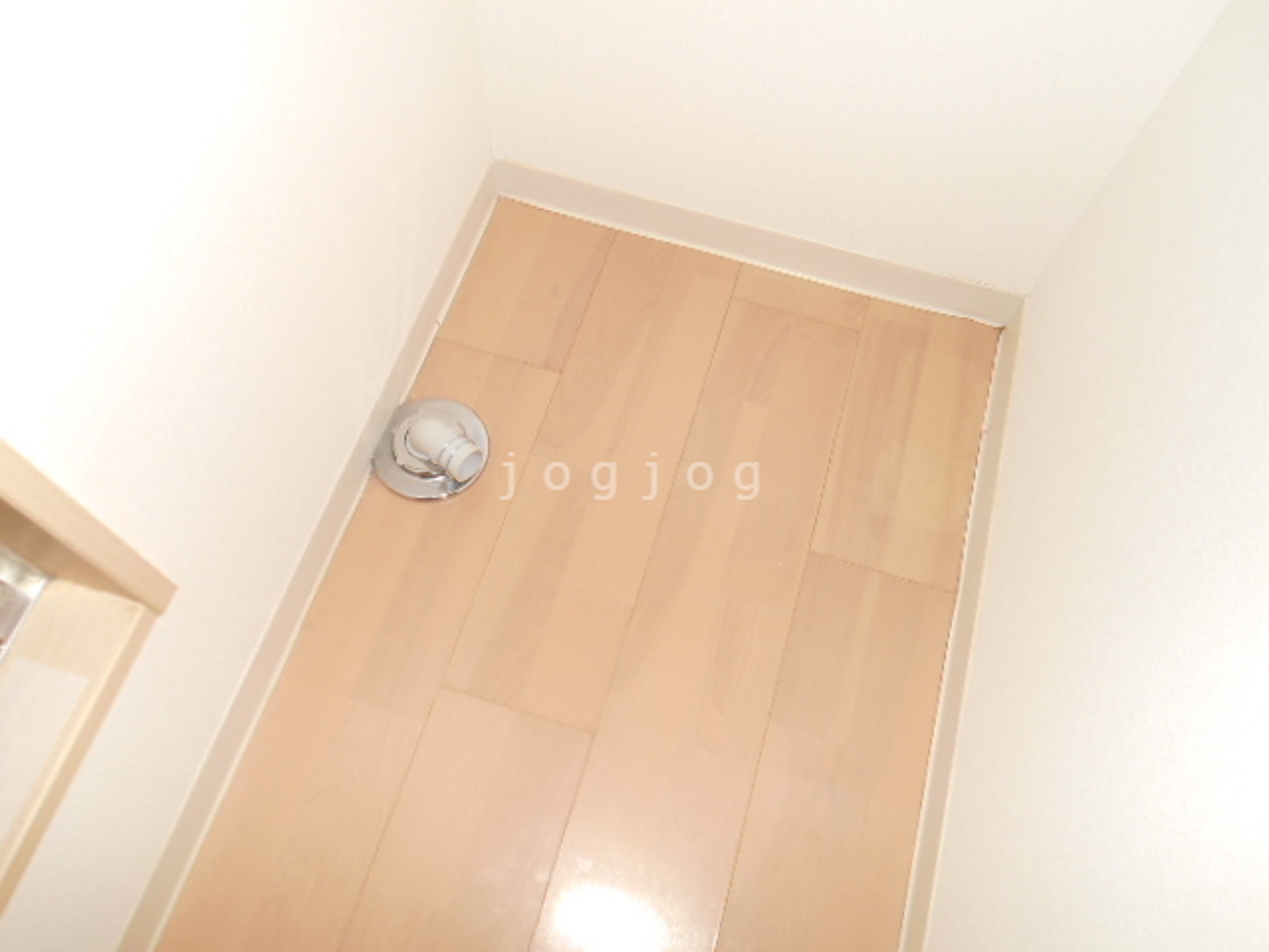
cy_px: 476
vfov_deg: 53.1
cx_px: 634
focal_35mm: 26
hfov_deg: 67.3
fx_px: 953
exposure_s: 1/25
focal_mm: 4.7
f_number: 3.4
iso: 80
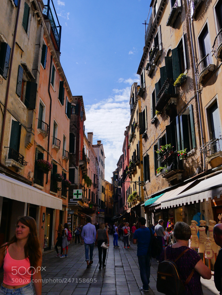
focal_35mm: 30
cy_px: 148
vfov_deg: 60.0
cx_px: 111
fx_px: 257
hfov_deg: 46.8
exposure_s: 1/640
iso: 800
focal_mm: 15
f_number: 9
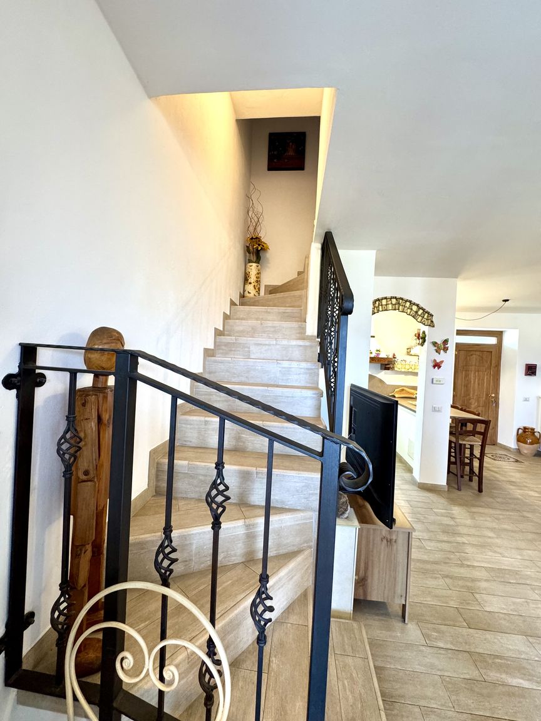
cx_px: 270
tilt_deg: +1.2
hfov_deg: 85.7
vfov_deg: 102.1
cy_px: 360
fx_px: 292
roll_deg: -2.8
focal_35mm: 14
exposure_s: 1/50
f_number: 2.2
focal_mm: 2.22
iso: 250
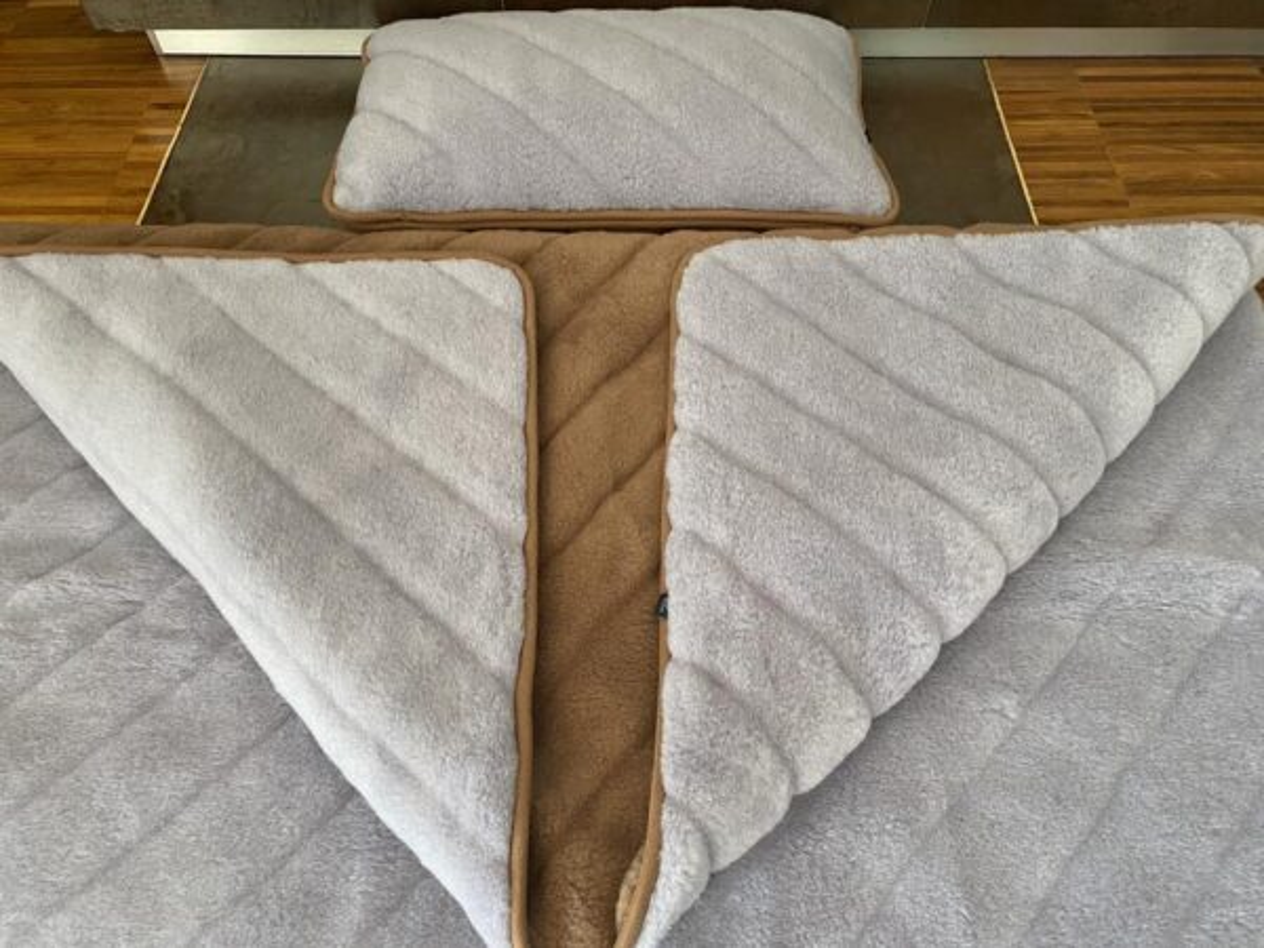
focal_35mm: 26
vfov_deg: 53.1
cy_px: 474
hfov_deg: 67.3
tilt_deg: -56.6
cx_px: 632
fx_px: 949
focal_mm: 4.25
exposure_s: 1/60
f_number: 1.8
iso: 160
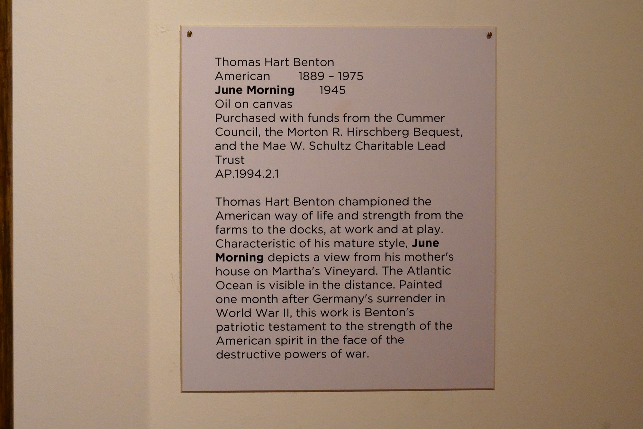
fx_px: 1018
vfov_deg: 23.8
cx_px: 322
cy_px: 214
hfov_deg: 35.0
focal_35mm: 57
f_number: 9
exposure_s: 1/80
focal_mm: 57
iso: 8000
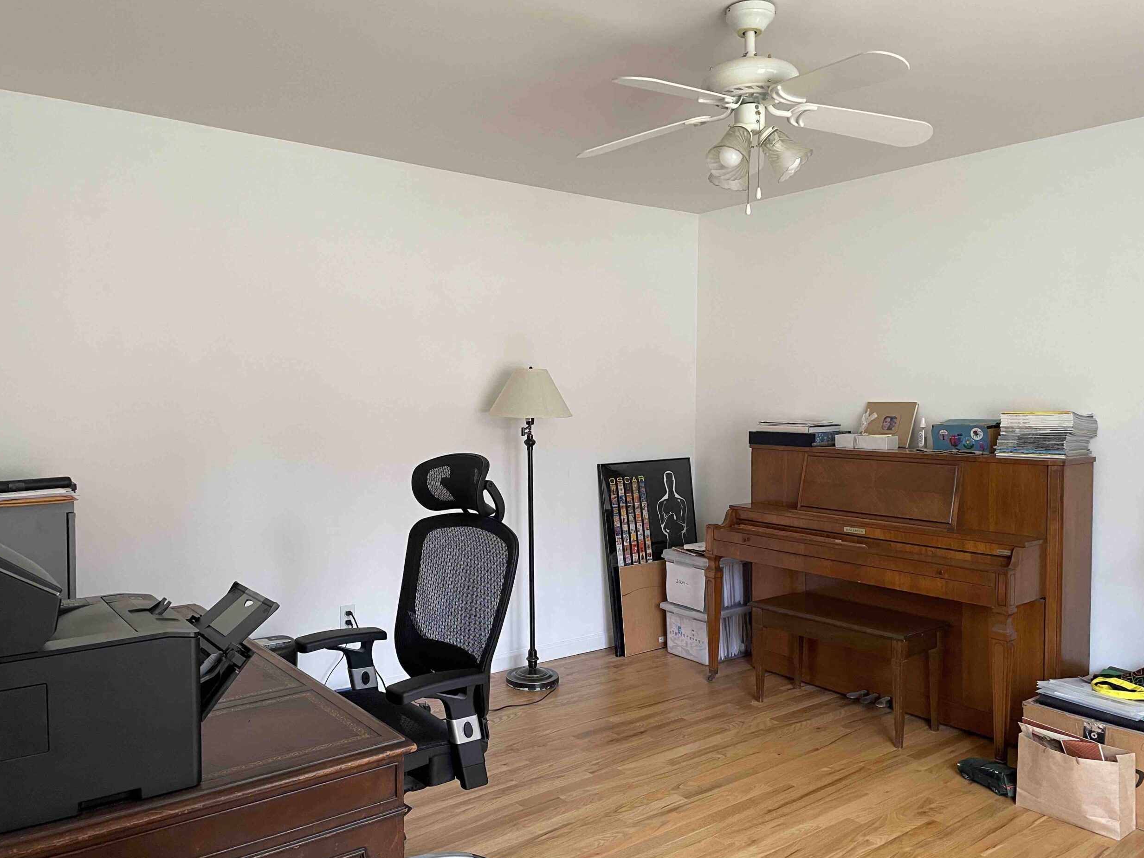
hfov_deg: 65.3
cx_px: 560
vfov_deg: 51.4
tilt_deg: -2.7
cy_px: 438
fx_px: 892
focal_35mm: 27
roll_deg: -0.5
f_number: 1.6
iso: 125
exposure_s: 1/74
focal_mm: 4.2
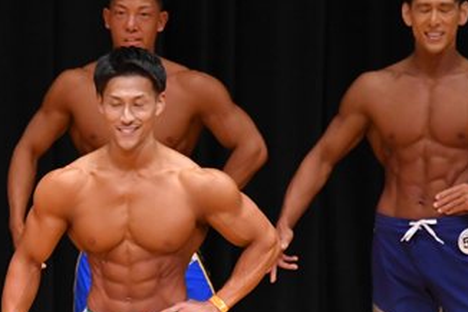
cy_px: 312
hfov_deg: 3.0
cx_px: -81
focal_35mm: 678
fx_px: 8809
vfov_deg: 2.0
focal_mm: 190
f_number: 5.6
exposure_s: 1/400
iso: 4000
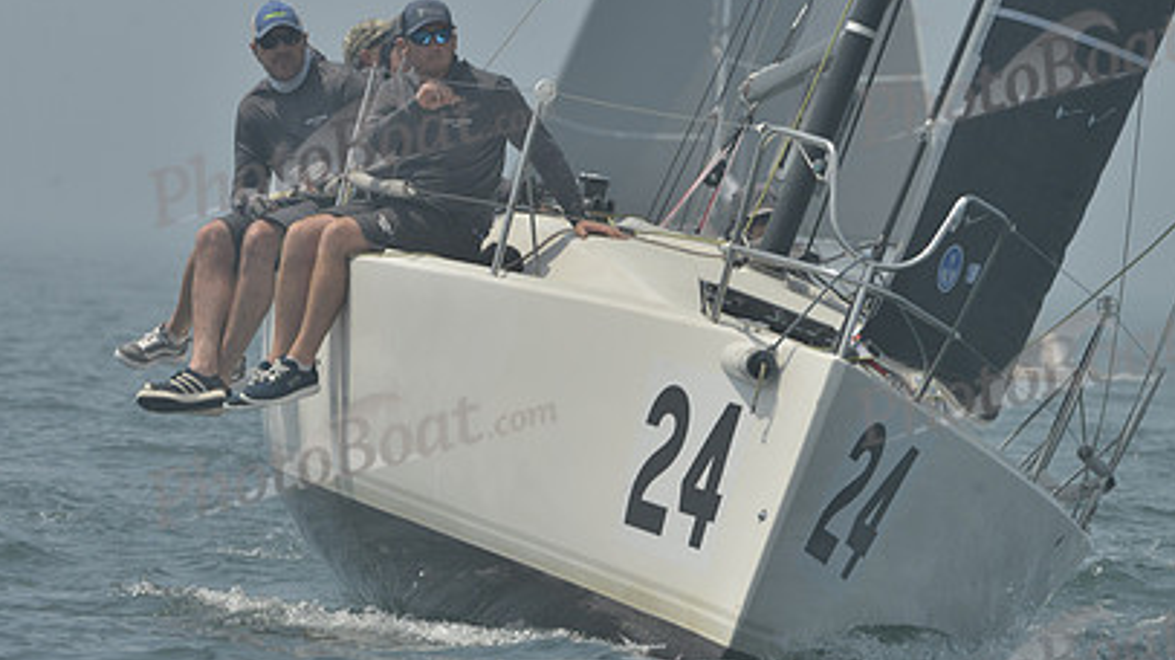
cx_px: 709
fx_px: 13984
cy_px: 262
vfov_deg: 2.7
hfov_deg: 4.8
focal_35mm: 449
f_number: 10
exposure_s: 1/1000
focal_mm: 300
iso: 280
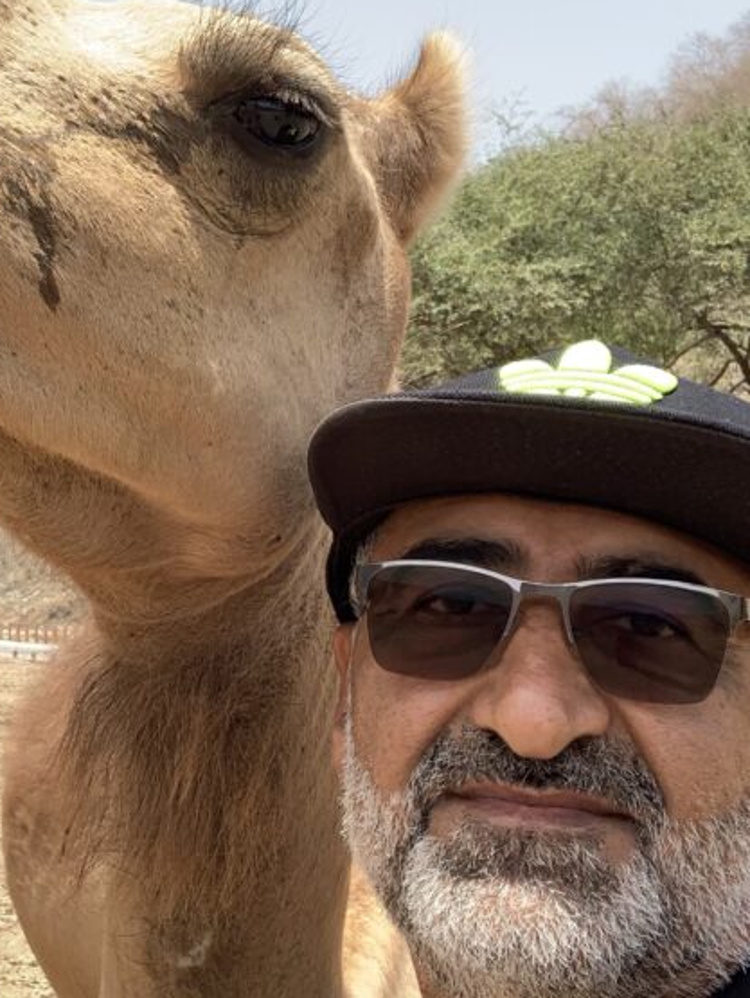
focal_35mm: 59
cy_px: 453
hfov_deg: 24.5
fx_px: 1702
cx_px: 174
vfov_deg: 32.7
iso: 16
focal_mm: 2.87
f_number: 2.2
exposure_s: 1/357
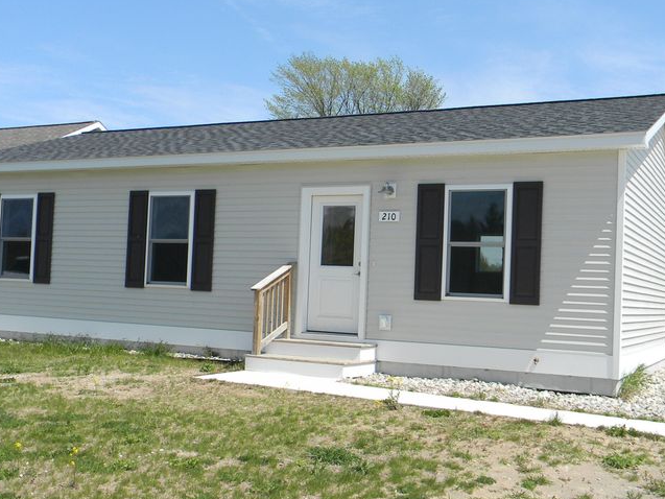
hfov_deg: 42.1
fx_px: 865
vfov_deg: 32.2
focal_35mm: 45
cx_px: 319
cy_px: 256
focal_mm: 5
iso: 80
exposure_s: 1/204
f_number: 7
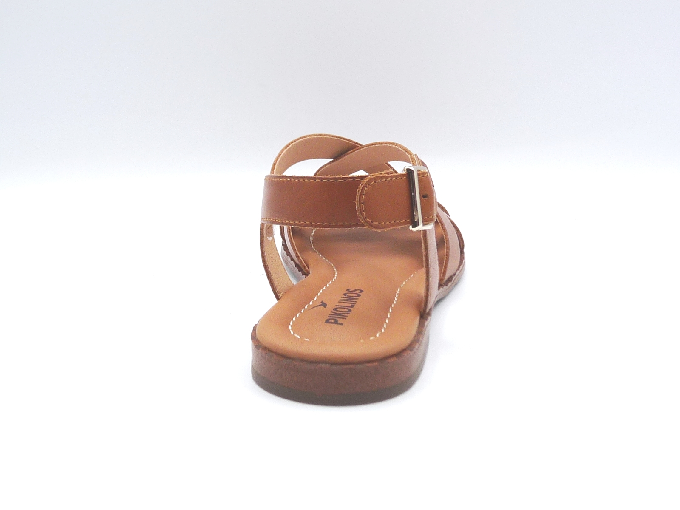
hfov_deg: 37.5
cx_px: 340
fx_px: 1002
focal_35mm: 51
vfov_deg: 28.6
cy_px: 255
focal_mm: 5.2
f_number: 4.5
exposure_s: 1/200
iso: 100
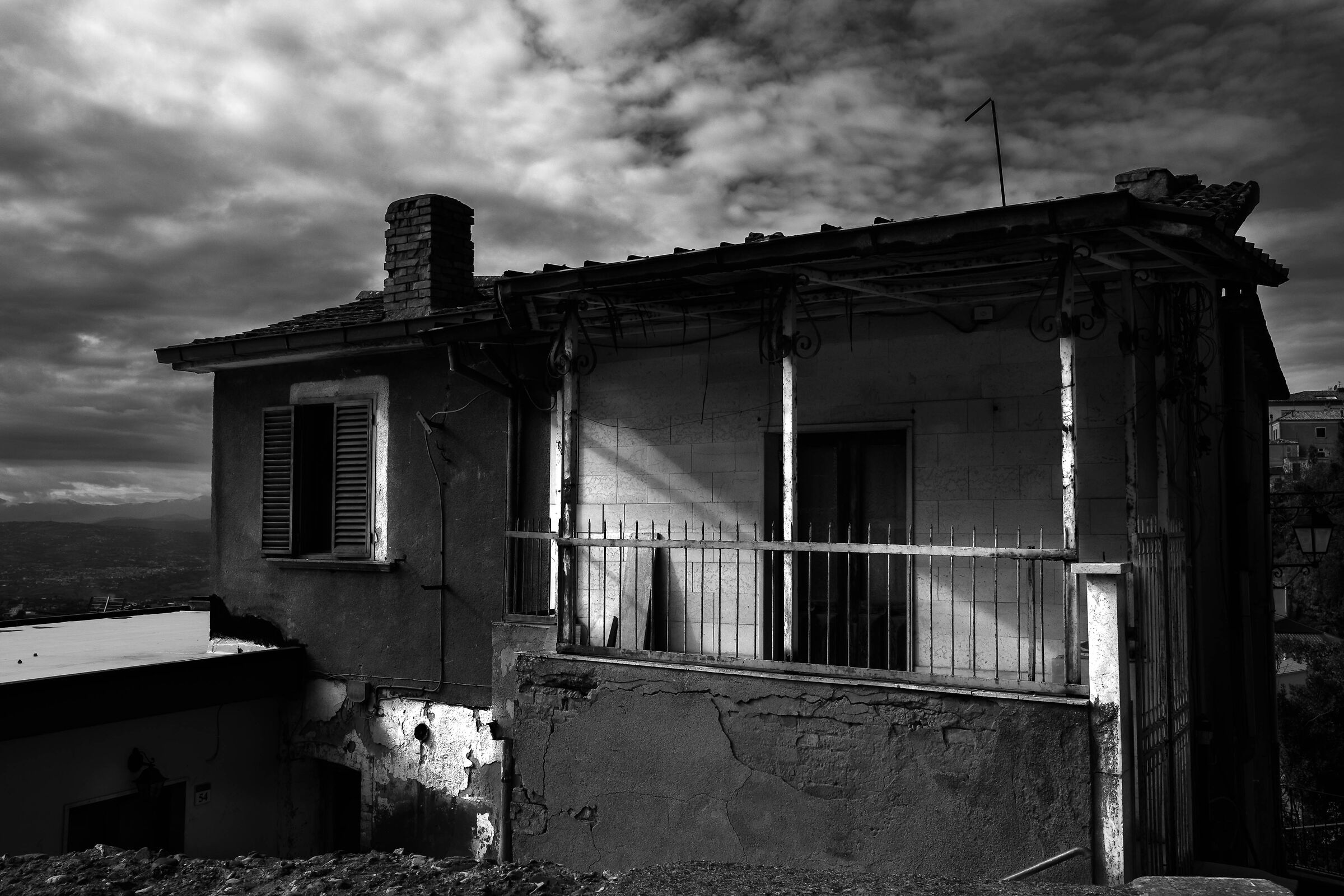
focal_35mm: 35
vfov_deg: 37.9
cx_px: 672
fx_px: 1307
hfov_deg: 54.4
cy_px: 448
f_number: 11
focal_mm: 23
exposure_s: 1/250
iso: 200
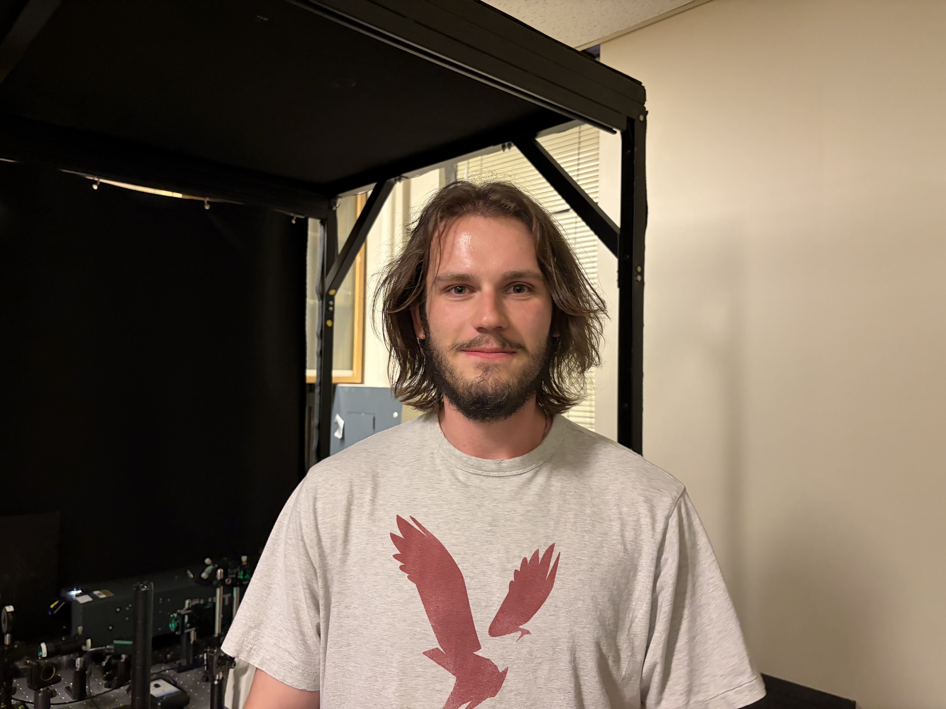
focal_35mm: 26
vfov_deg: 53.1
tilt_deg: +1.2
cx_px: 473
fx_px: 711
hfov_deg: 67.3
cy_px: 354
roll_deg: -1.3
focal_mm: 5.96
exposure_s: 1/30
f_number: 1.6
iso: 640
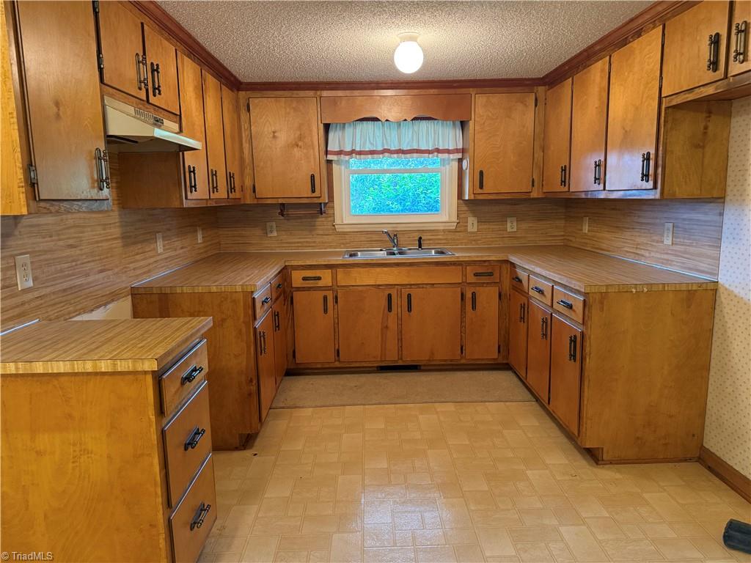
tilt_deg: -9.4
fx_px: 521
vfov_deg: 56.8
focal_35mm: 24
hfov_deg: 71.6
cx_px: 376
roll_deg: +0.7
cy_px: 282
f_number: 1.78
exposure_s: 1/60
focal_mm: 6.76
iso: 400
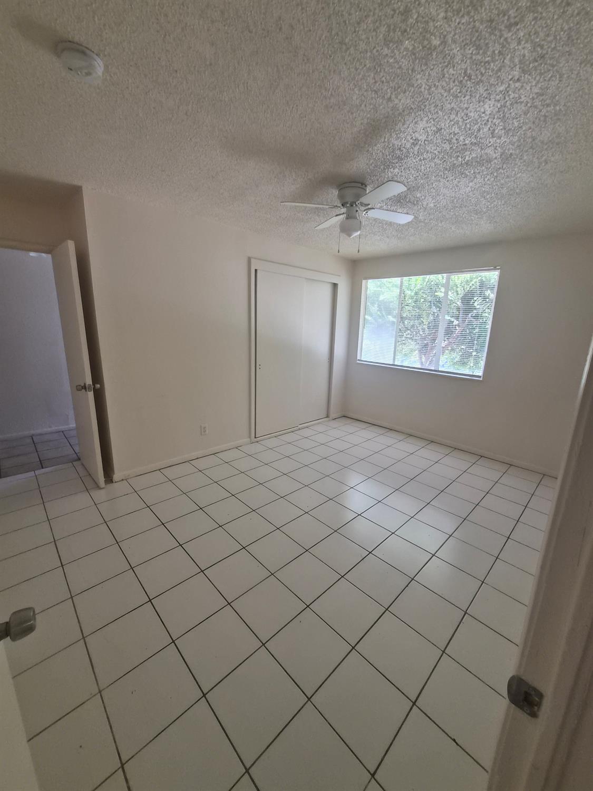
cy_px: 396
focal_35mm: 13
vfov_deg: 106.2
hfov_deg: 89.9
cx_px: 296
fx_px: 297
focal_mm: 1.7
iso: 125
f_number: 2.2
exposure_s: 1/60
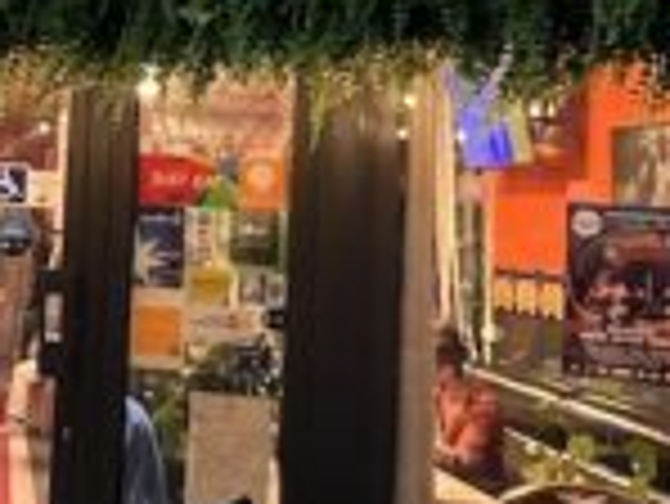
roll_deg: -3.6
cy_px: 68
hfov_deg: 26.5
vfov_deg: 21.6
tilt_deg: +5.7
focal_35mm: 67
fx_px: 1298
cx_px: -76
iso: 500
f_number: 1.8
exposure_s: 1/50
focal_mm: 1.57
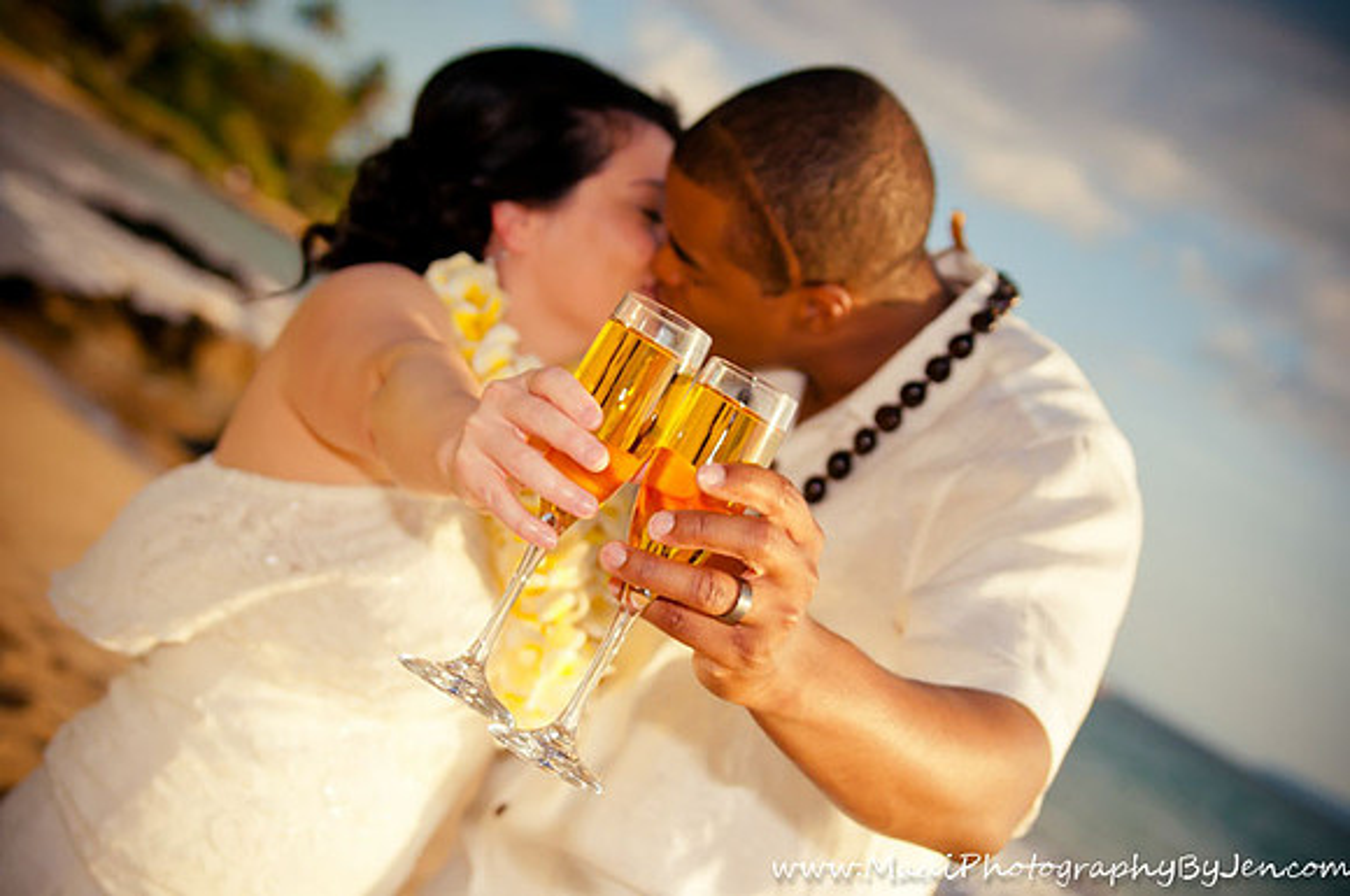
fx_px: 2359
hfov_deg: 31.9
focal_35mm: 63
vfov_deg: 21.5
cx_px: 675
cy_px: 448
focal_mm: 42
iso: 400
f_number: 2.8
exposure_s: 1/4000
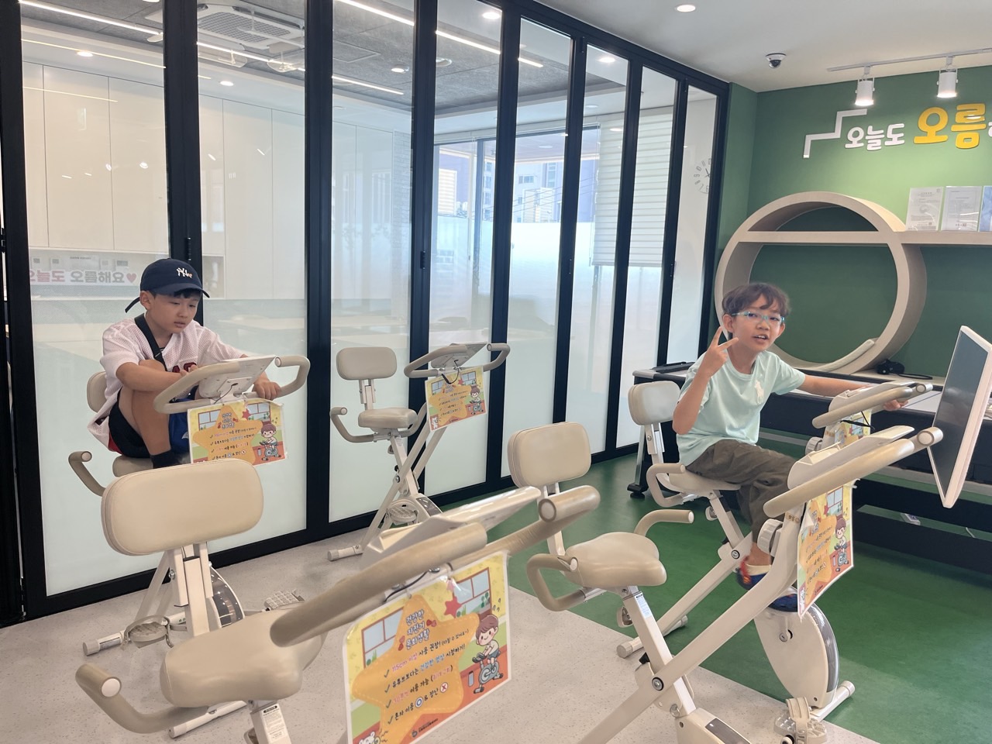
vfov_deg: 53.1
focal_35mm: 26
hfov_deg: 67.3
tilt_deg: -10.0
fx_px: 745
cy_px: 372
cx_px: 496
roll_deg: -2.8
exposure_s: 1/120
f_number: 1.6
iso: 80
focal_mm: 5.1
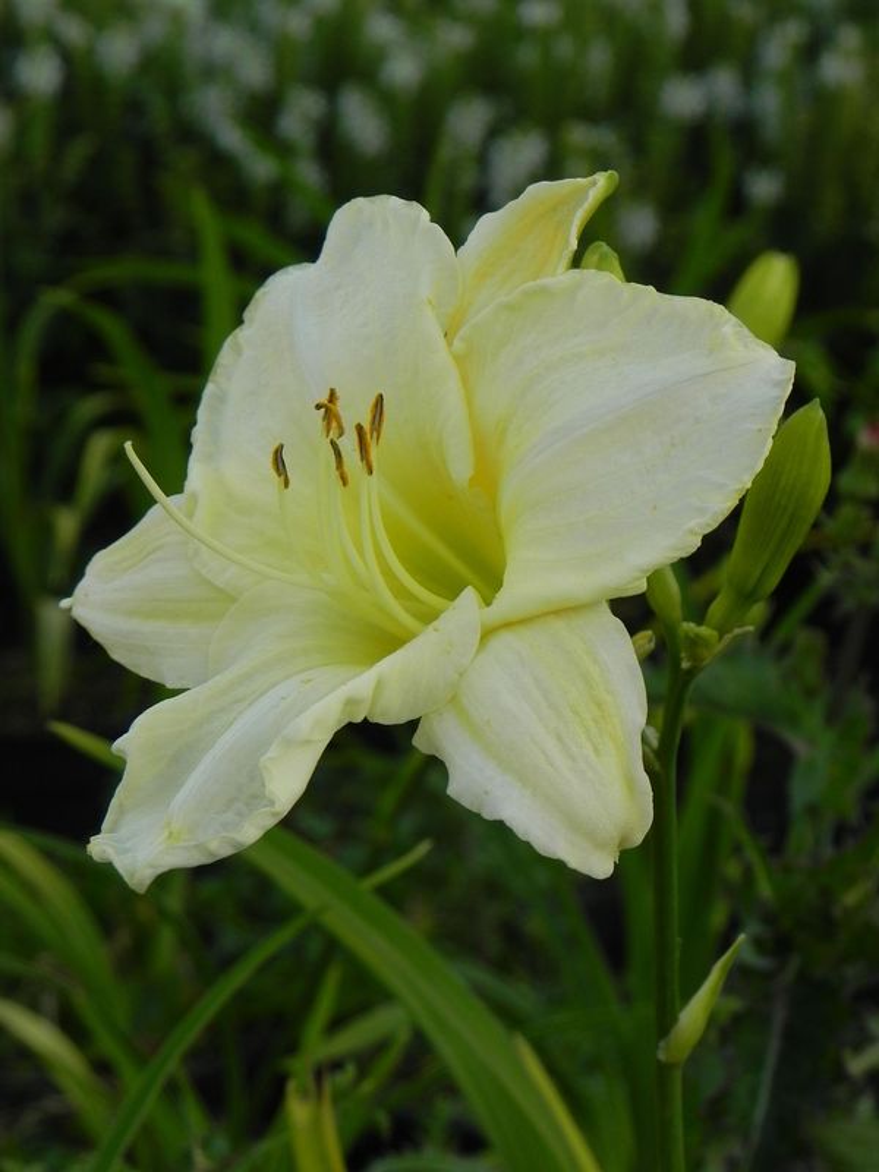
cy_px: 586
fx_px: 4368
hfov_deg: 11.5
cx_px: 440
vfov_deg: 15.3
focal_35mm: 129
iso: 160
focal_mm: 23
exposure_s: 1/200
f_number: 5
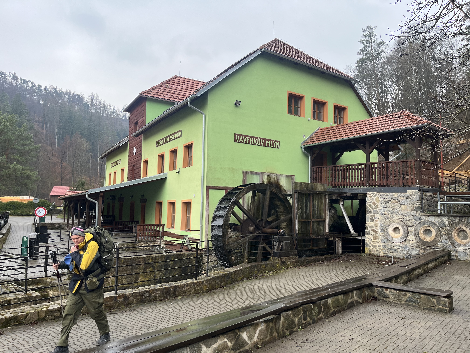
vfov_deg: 53.1
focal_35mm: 26
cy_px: 176
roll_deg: +0.1
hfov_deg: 67.3
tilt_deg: +6.0
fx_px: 353
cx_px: 235
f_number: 1.6
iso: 50
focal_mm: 5.1
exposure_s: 1/390
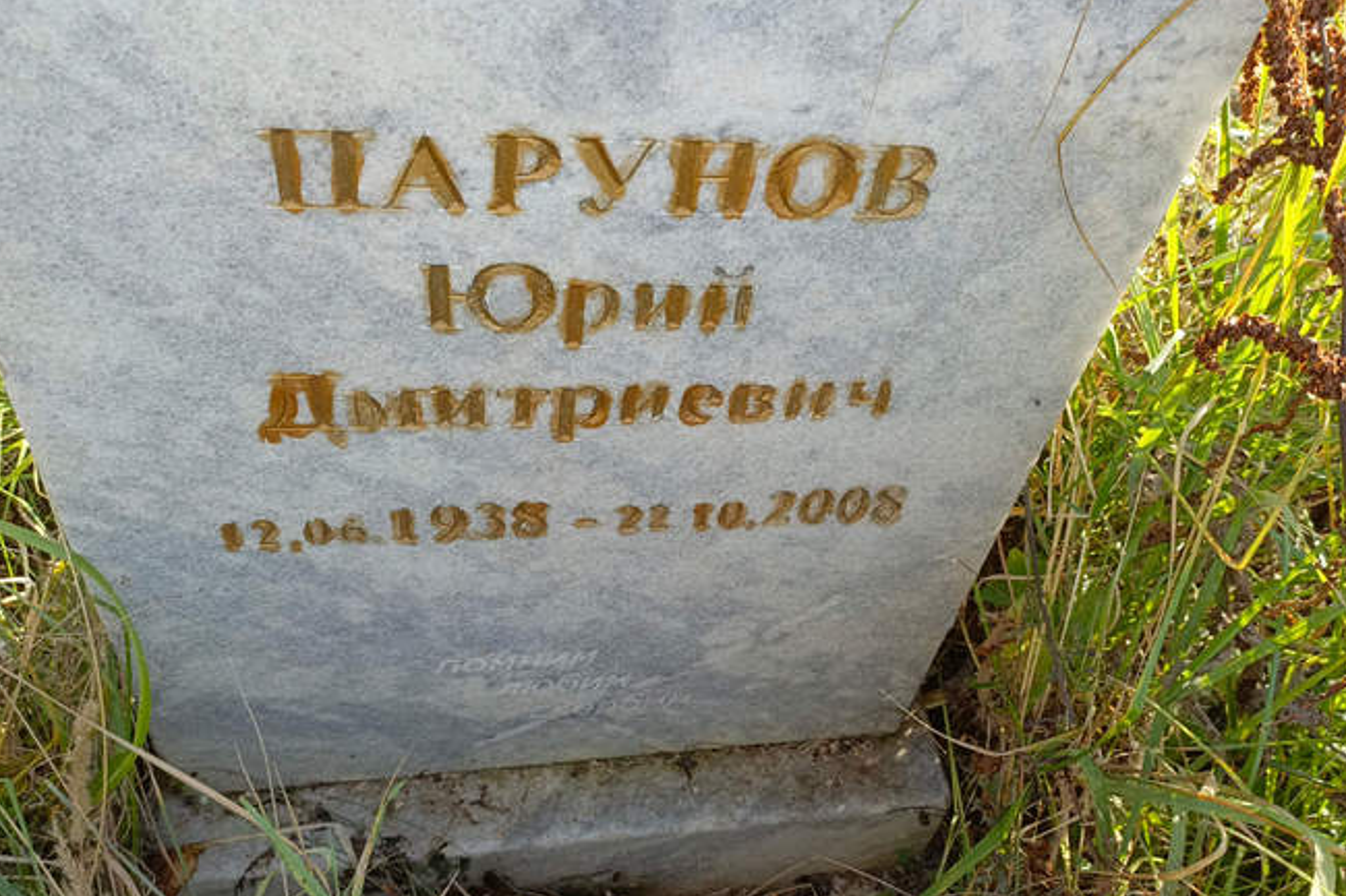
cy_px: 565
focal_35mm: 32
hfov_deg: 58.6
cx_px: 729
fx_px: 1196
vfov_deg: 40.8
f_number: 1.69
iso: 112
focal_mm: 4.76
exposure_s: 1/193
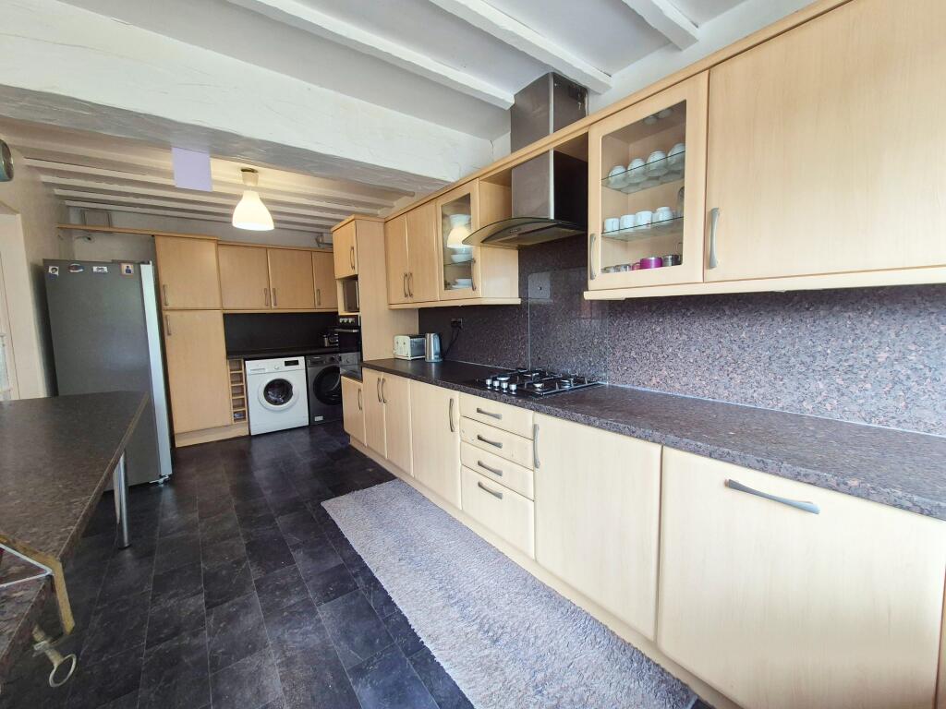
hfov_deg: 106.2
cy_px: 354
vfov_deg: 89.9
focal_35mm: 13
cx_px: 473
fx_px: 355
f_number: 2.2
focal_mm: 2.2
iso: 100
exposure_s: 1/50
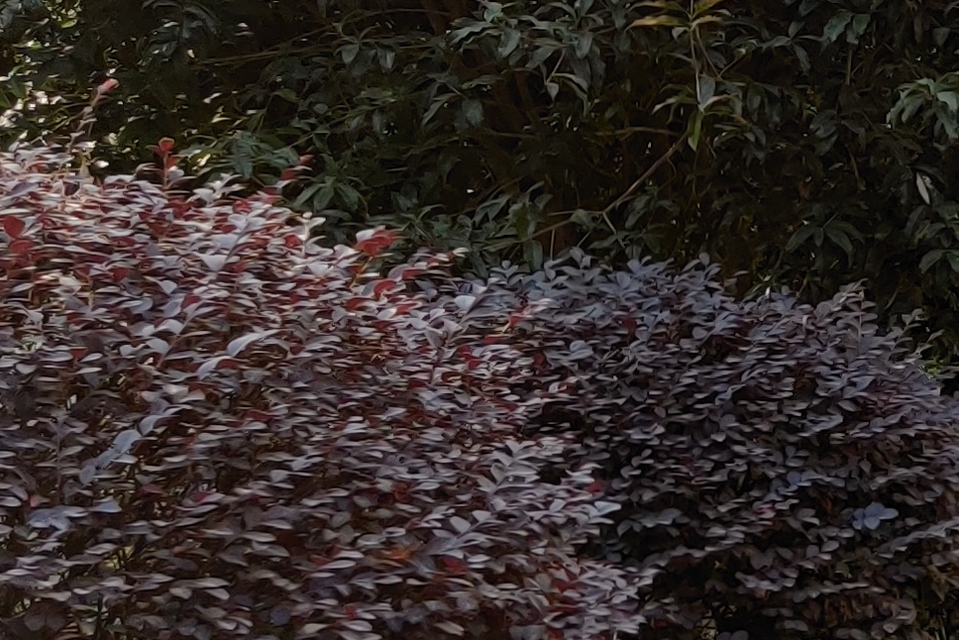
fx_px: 3091
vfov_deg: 11.7
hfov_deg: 14.8
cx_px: 1858
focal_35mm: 116
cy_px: 9
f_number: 1.65
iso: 100
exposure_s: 1/539
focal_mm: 4.75
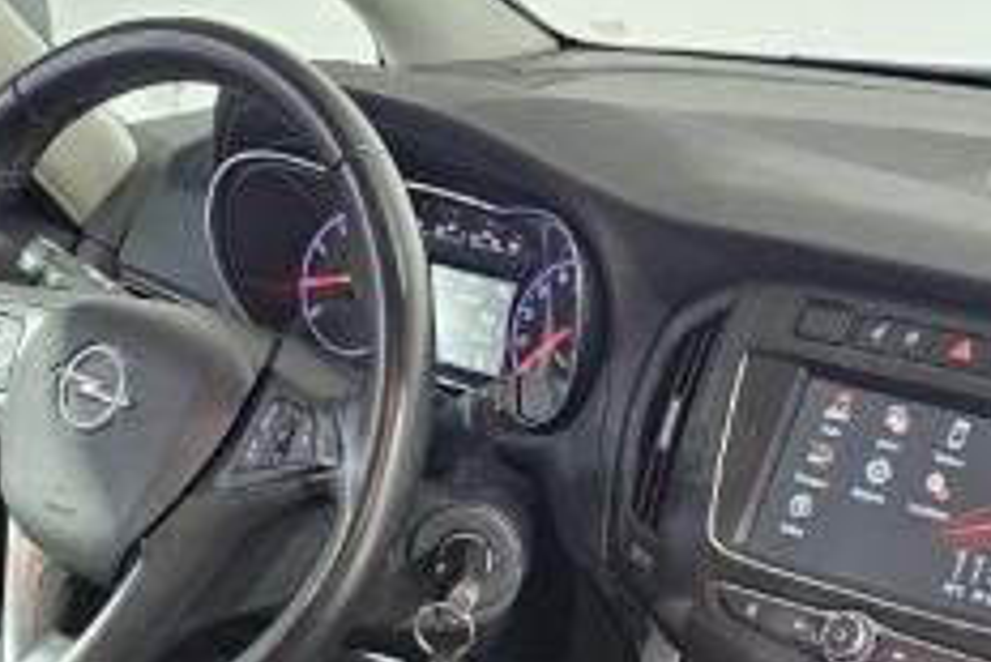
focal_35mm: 66
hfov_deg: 30.3
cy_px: 777
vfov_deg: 19.5
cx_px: 658
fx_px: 1818
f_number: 1.7
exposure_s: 1/33
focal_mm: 6.3
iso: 640
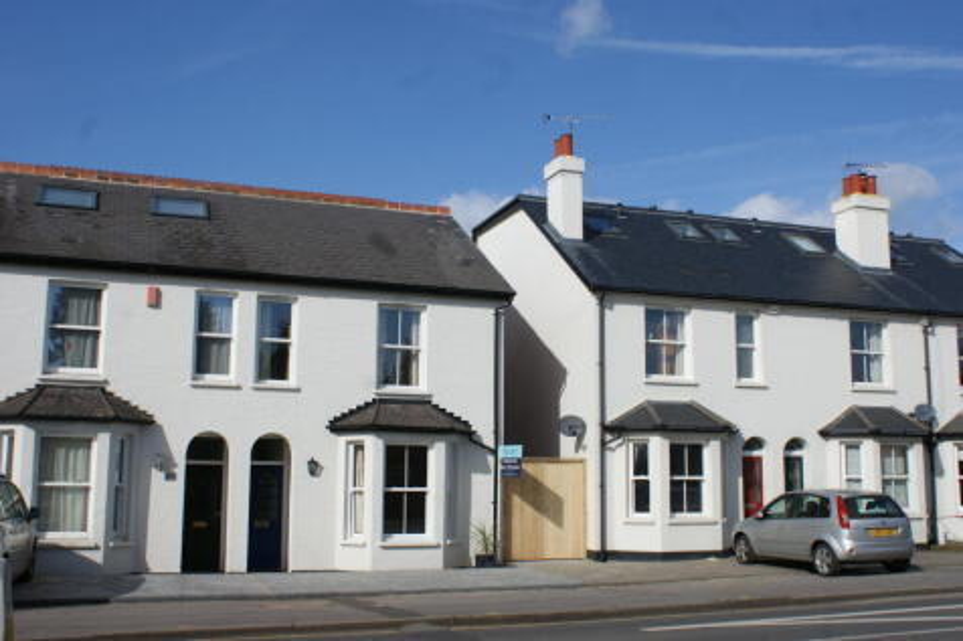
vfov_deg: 36.8
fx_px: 963
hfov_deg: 53.1
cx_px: 482
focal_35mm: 36
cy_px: 320
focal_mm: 24
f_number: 10
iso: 100
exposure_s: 1/250
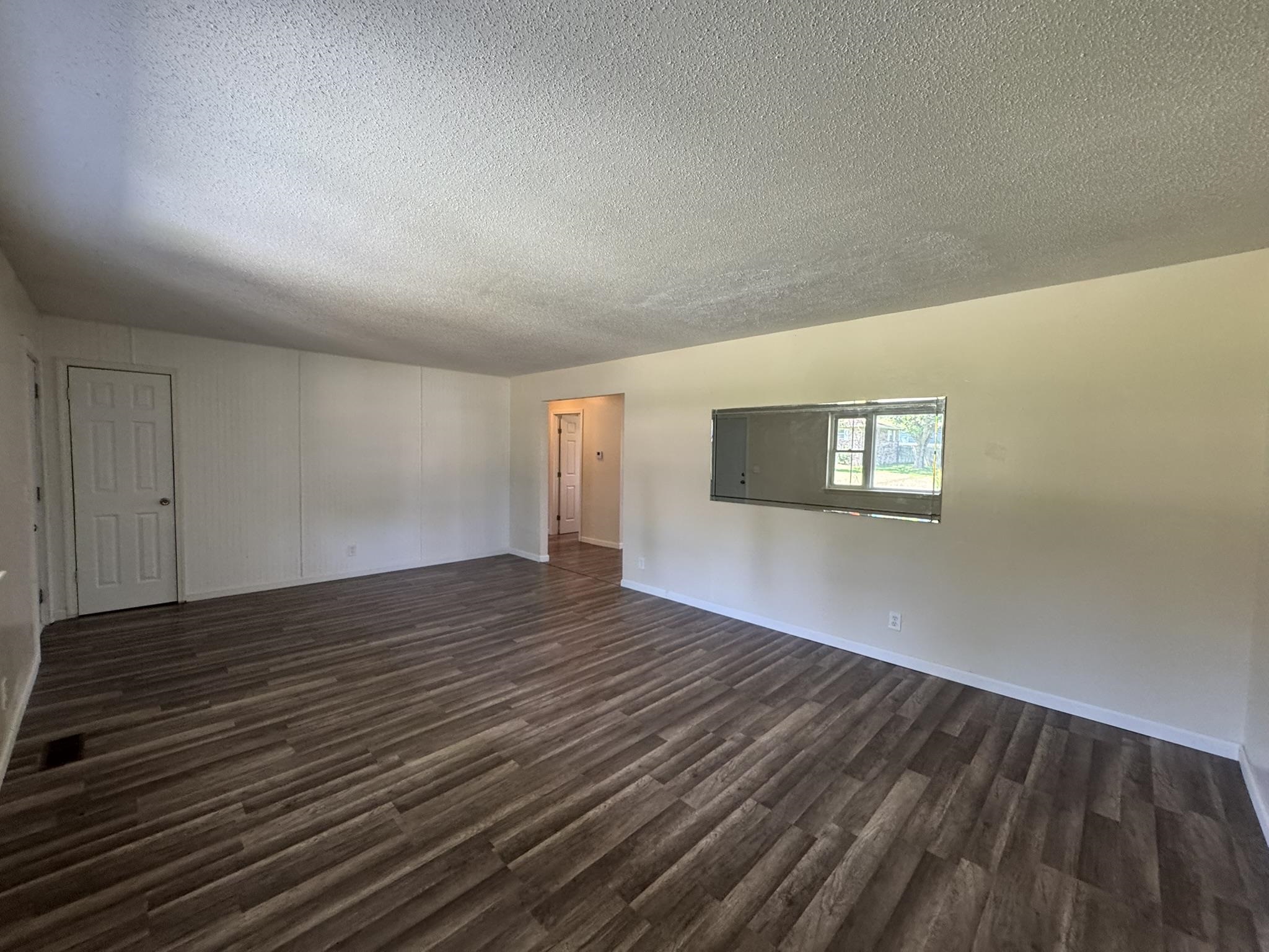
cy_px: 476
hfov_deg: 102.1
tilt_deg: -3.3
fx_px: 513
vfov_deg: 85.7
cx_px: 634
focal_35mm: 14
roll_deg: -1.1
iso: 320
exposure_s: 1/120
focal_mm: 2.22
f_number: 2.2
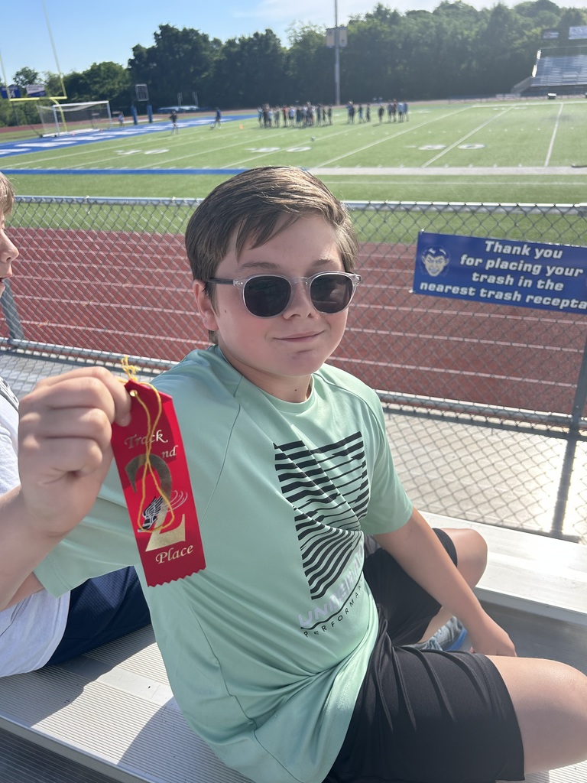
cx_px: 294
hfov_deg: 53.1
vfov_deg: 67.3
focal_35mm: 26
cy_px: 392
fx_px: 588
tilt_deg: -26.5
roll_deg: +3.6
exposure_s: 1/2513
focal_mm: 5.7
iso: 50
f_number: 1.5
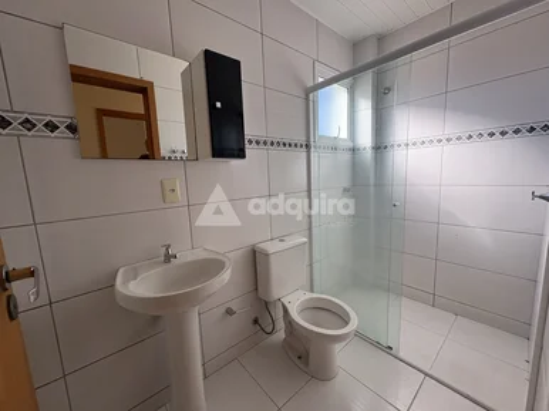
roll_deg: +2.8
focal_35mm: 14
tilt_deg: -7.1
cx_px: 274
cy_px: 206
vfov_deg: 85.6
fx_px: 222
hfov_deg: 102.1
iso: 64
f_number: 2.2
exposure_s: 1/180
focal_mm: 2.22
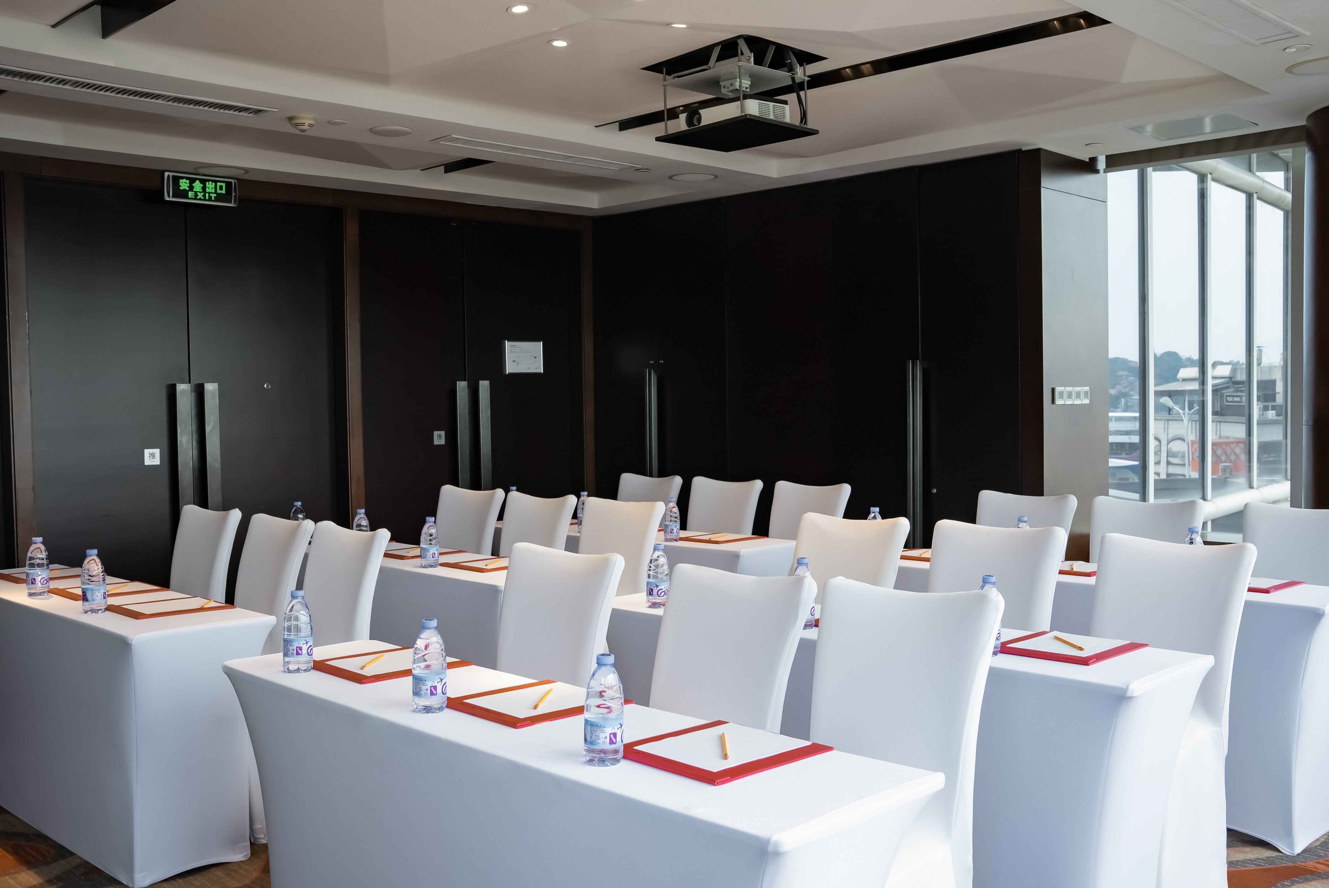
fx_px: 1256
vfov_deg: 38.9
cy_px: 444
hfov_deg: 55.8
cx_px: 664
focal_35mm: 34
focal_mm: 34
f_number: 8
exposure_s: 1/60
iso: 640
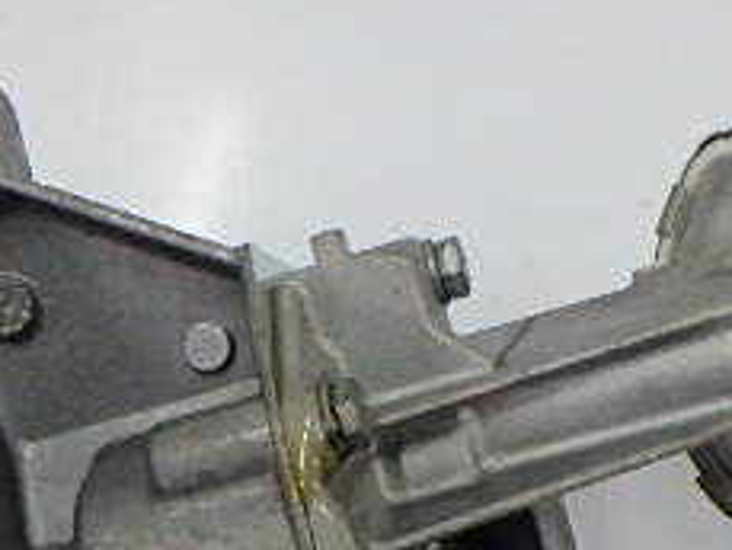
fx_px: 2010
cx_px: 457
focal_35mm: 95
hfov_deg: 20.6
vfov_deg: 15.1
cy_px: 627
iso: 800
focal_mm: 6
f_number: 4.9
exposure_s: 1/30
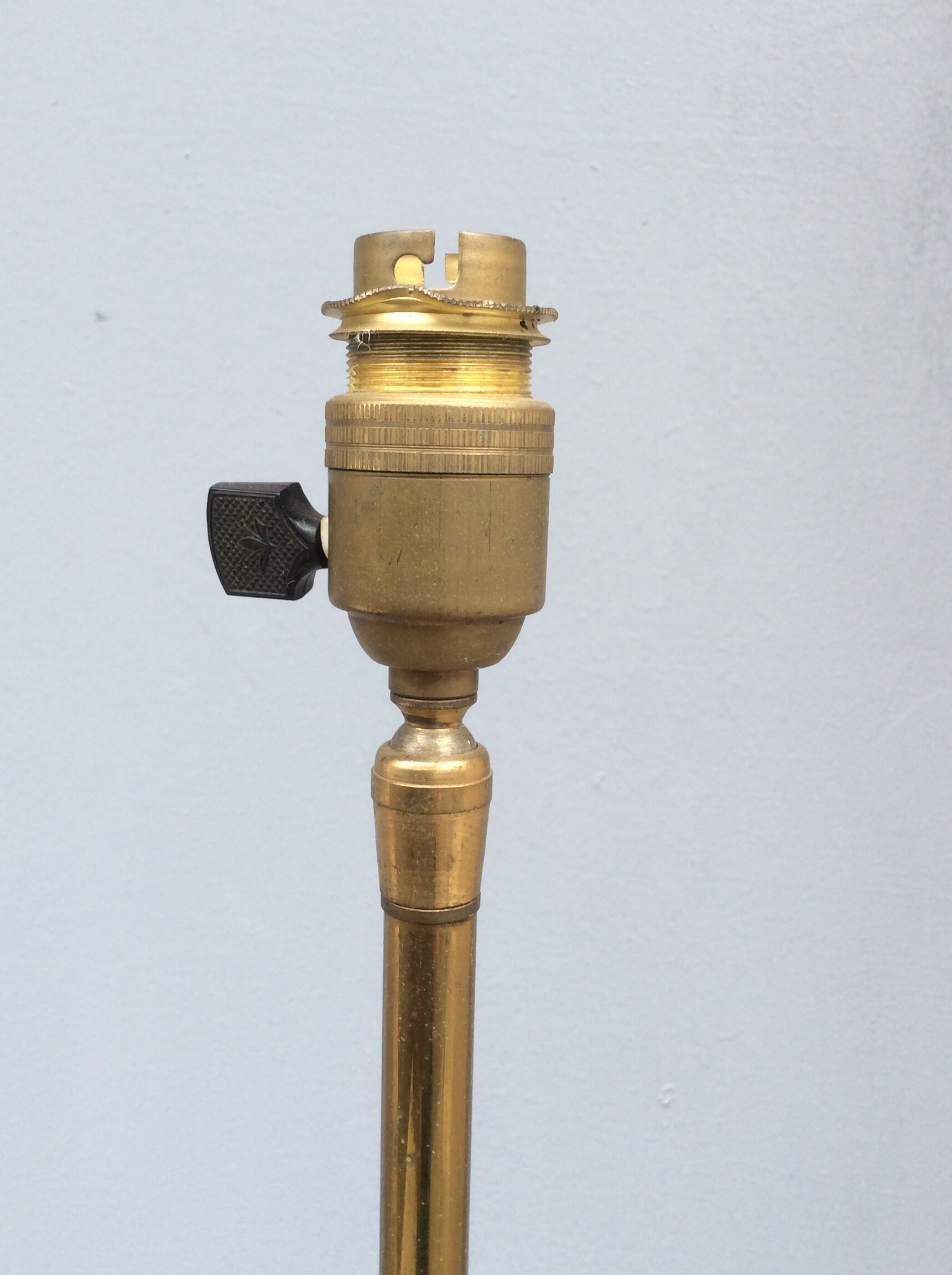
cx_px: 501
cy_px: 631
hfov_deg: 39.6
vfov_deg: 51.4
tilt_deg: -3.1
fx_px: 1324
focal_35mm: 36
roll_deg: -1.1
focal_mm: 3.3
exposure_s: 1/182
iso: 32
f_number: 2.4
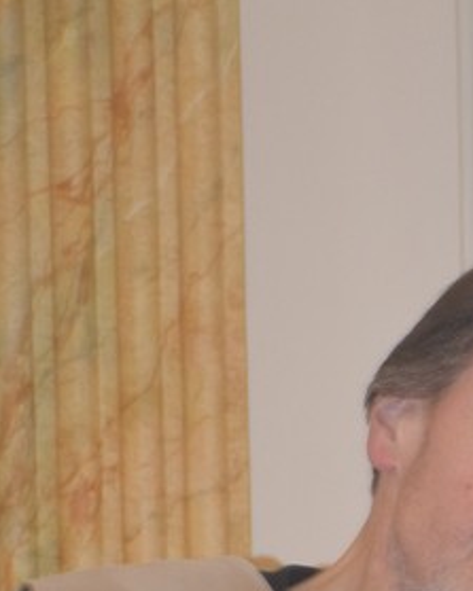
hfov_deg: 3.3
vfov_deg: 4.2
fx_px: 8141
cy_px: 710
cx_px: 519
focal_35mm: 465
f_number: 5.3
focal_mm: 90
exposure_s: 1/60
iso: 900
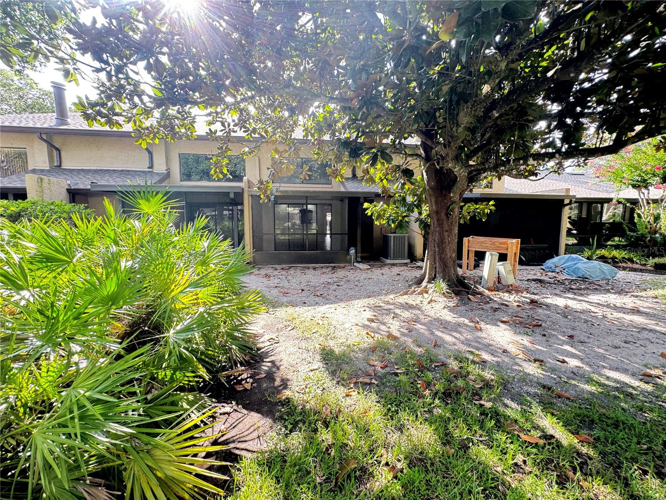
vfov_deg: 85.7
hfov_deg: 102.1
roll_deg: -1.0
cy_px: 250
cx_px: 333
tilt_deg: -5.6
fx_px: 269
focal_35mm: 14
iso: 200
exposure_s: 1/99
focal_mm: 2.22
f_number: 2.2
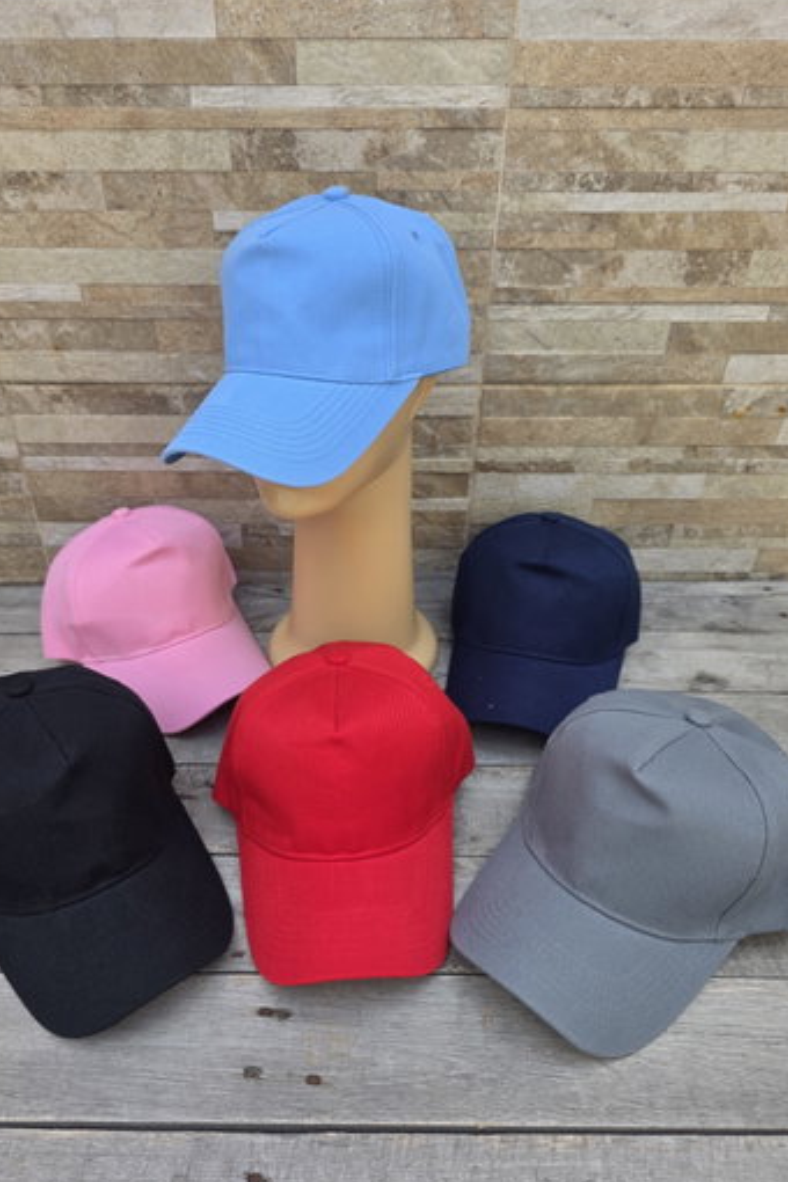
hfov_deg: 51.2
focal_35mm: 25
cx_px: 352
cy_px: 608
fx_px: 821
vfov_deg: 71.5
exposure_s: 1/1601
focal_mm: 6.3
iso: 80
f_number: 1.7
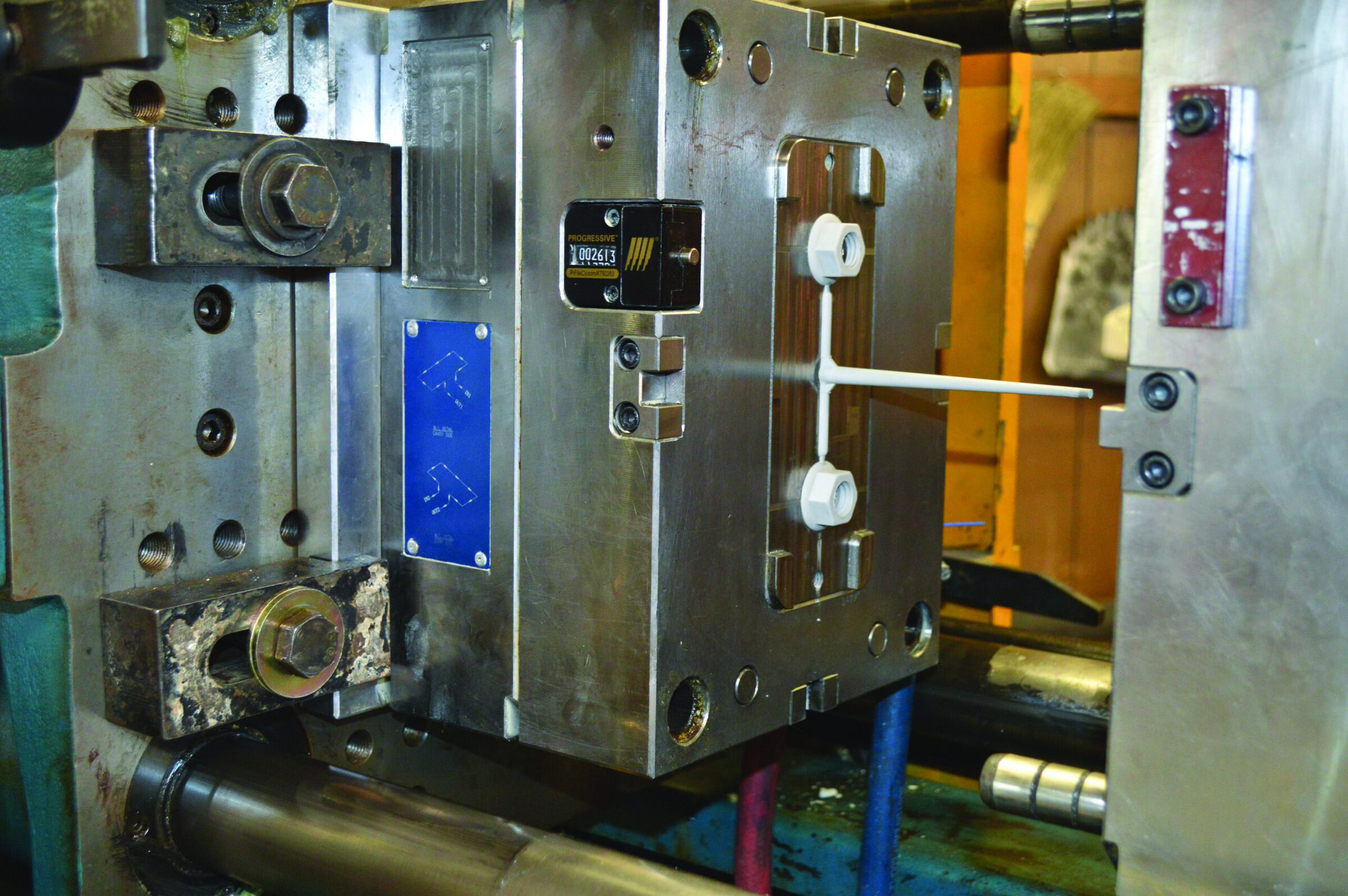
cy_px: 448
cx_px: 674
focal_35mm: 44
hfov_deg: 45.0
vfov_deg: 30.8
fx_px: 1627
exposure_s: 1/60
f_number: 4.5
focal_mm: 29
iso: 1400
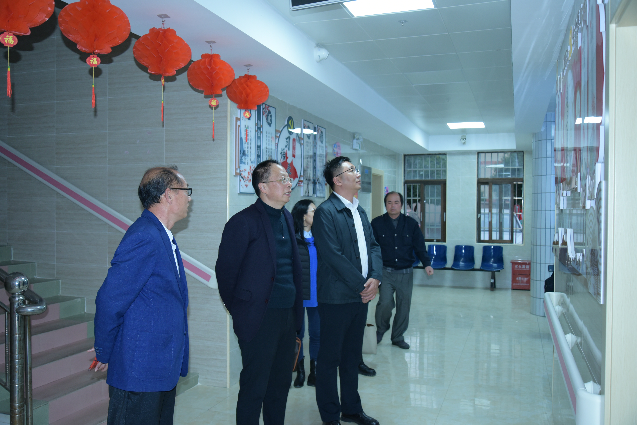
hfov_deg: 58.7
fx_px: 566
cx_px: 318
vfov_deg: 41.1
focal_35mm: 32
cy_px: 212
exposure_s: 1/125
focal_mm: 32
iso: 1400
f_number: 5
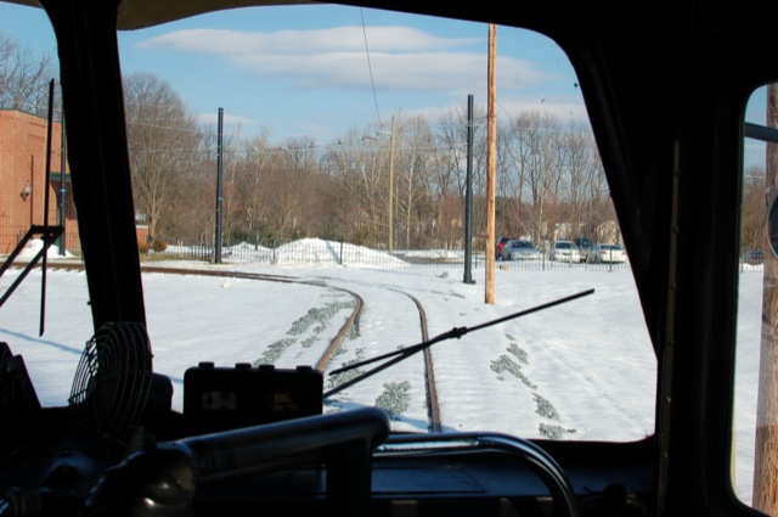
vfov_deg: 25.7
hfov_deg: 37.9
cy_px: 258
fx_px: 1133
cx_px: 389
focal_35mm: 52
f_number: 11
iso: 400
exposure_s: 1/500
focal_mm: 35
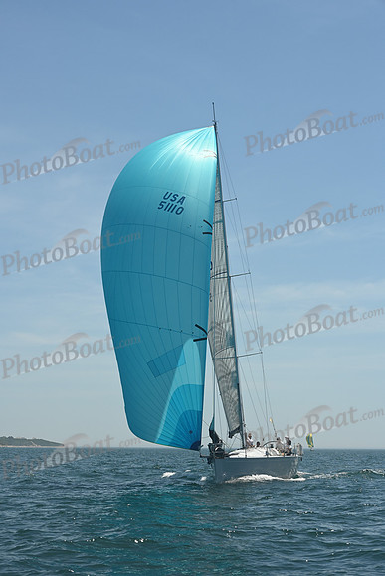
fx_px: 1122
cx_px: 192
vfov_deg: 28.8
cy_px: 288
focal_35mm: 70
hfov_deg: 19.5
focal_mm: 70
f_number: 10
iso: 320
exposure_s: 1/1000
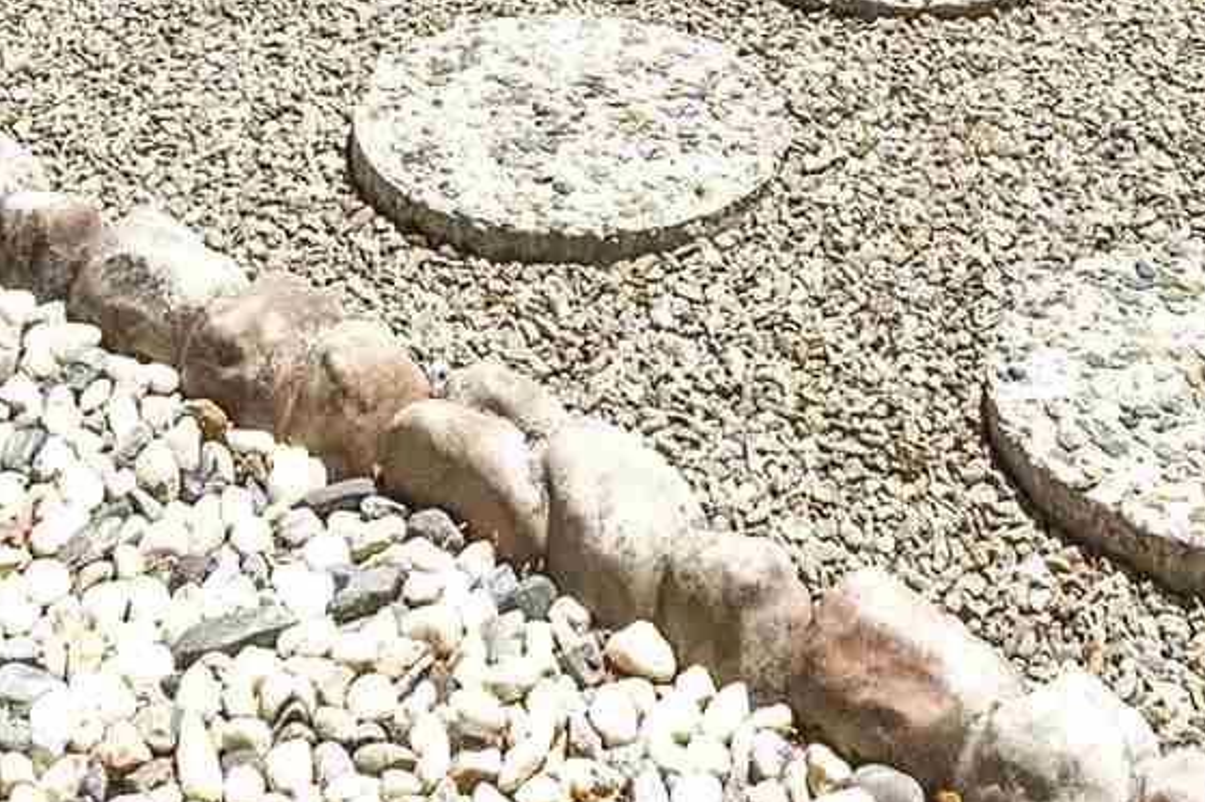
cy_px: -981
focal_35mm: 77
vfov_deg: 13.8
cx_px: 584
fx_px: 2576
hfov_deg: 26.3
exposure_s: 1/640
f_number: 8
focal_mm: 14
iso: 400
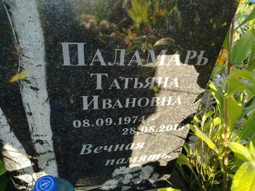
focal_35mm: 24
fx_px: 177
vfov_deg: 56.8
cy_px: 96
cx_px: 128
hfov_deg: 71.6
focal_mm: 5.31
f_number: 1.7
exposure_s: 1/132
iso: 50
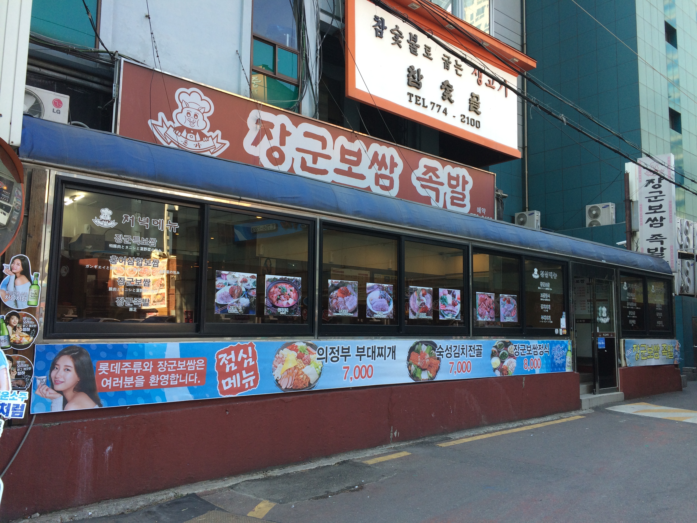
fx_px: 584
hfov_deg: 61.7
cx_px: 348
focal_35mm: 29
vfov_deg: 48.2
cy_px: 262
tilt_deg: +6.2
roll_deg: +1.5
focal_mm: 4.15
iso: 40
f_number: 2.2
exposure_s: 1/120
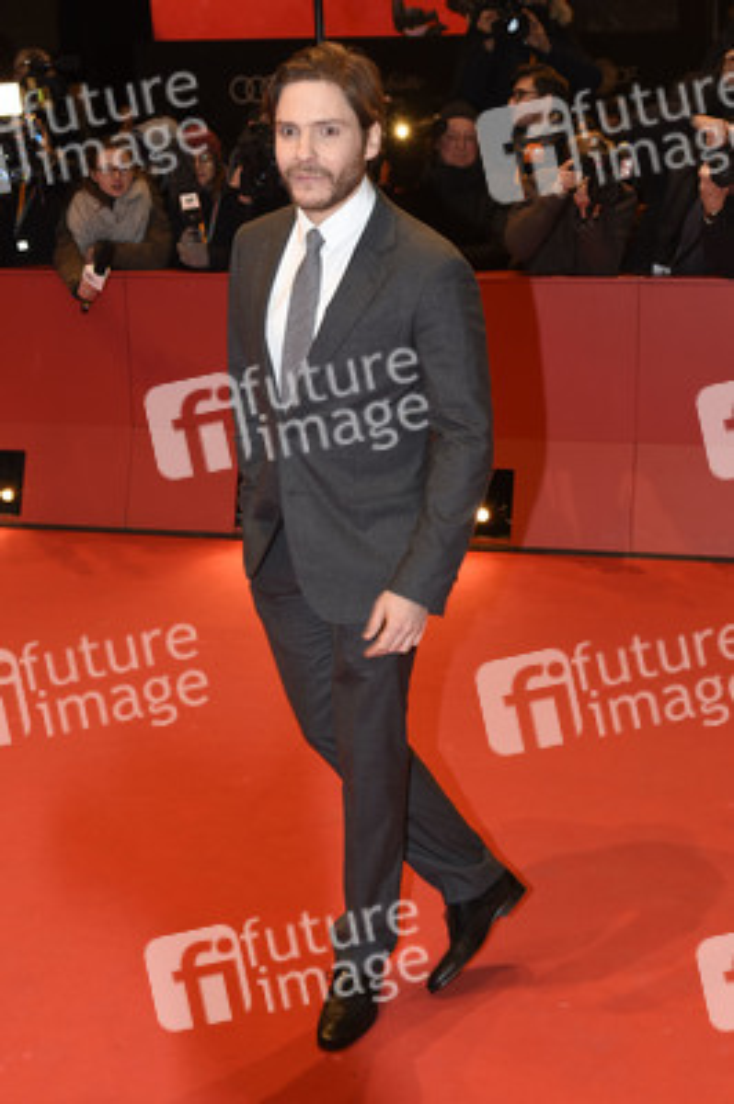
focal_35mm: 45
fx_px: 1379
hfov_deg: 29.8
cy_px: 552
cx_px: 367
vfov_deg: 43.6
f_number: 5
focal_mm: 30
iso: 640
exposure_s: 1/160
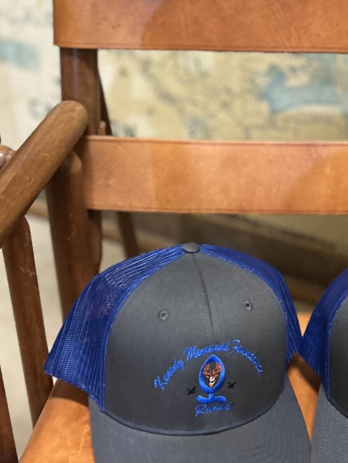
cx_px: 296
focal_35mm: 59
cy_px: 95
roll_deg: -0.5
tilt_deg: -33.0
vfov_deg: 31.9
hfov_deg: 24.3
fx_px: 791
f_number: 1.5
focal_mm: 5.7
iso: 400
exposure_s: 1/60
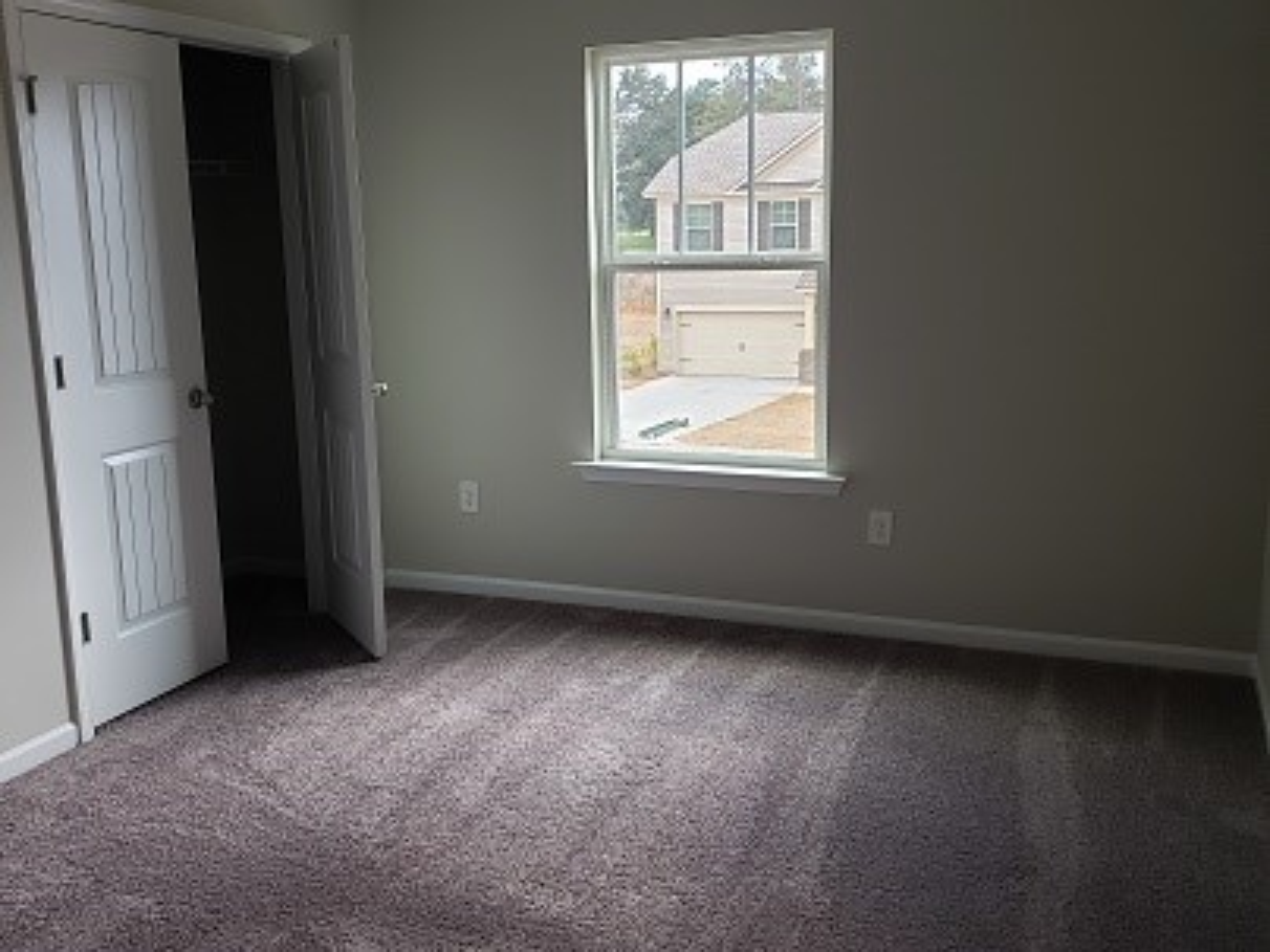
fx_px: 954
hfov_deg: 67.3
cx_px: 635
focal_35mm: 26
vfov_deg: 53.1
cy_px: 476
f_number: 2.4
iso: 64
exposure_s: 1/60
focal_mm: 4.3
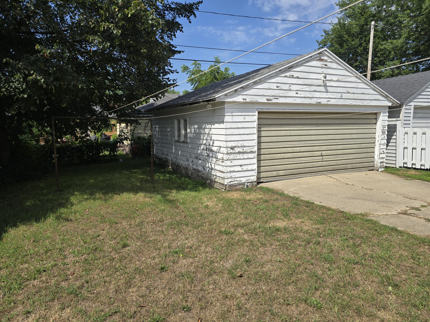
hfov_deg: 73.9
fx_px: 286
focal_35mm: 23
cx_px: 215
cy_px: 161
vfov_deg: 58.9
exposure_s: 1/861
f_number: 1.7
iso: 12
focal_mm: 6.3
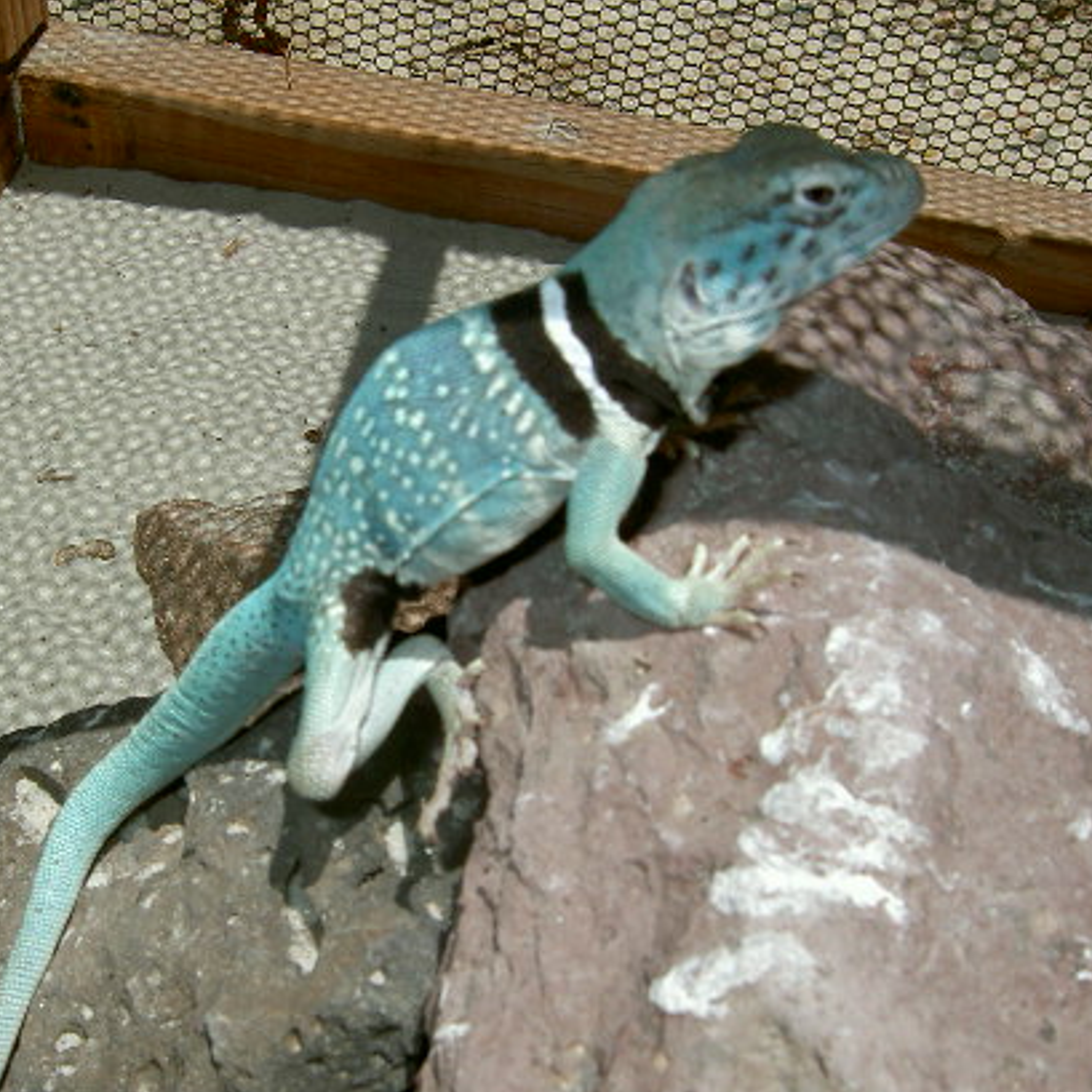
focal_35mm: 47
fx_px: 1677
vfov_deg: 36.1
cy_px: 566
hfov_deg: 35.9
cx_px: 438
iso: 50
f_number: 4.7
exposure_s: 1/640
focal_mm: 5.6
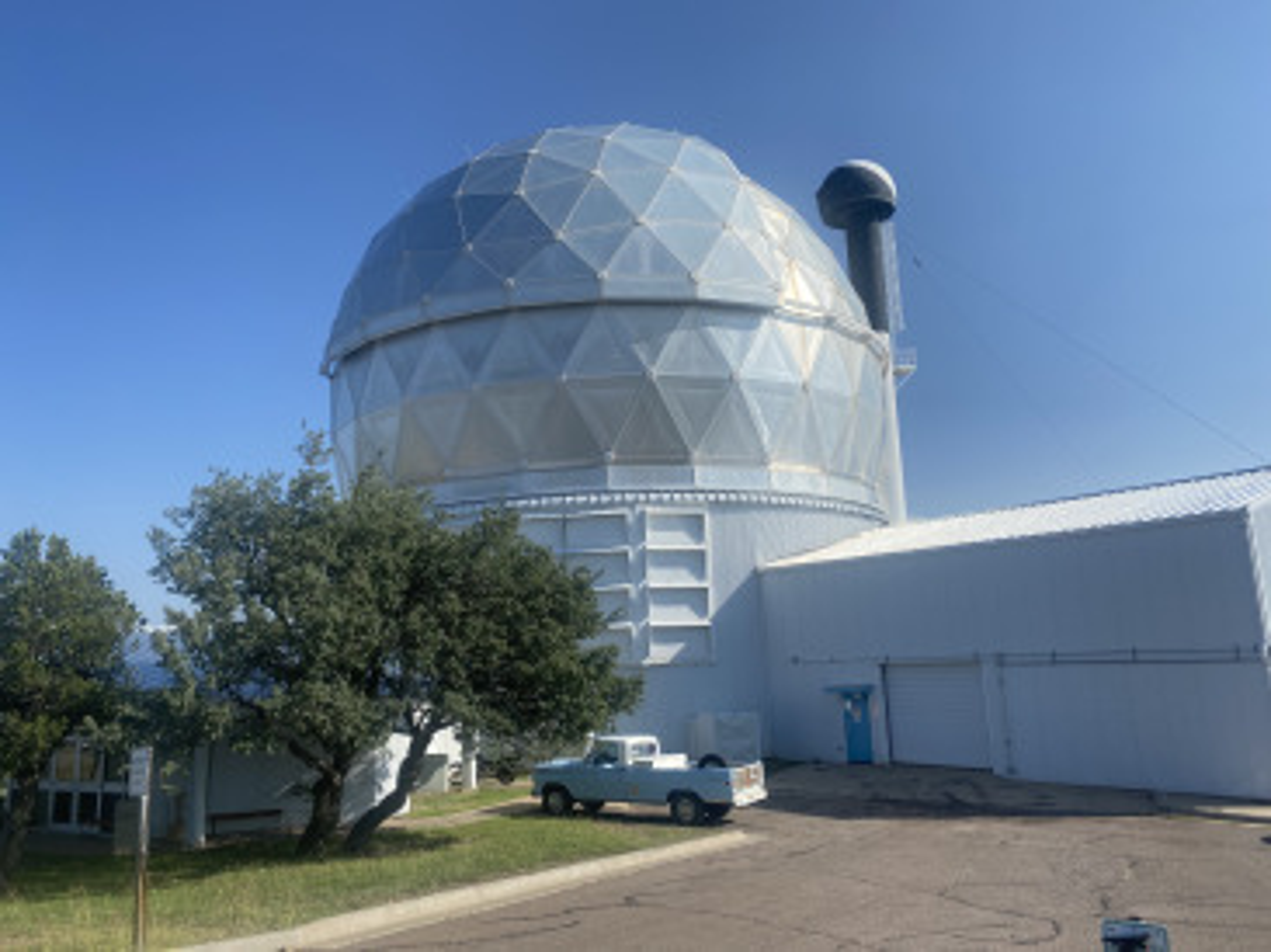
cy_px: 476
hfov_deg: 67.3
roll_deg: +1.9
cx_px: 636
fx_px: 954
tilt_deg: +8.8
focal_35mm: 26
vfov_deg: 53.0
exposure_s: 1/3610
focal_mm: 4.25
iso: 32
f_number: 1.8
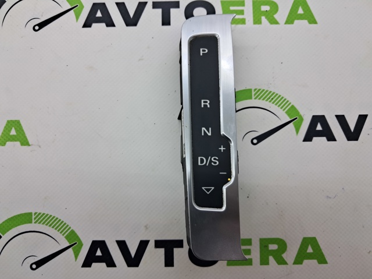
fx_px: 290
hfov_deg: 65.4
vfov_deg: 51.3
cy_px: 140
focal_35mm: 27
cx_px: 186
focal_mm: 4
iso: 50
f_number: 1.8
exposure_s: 1/100
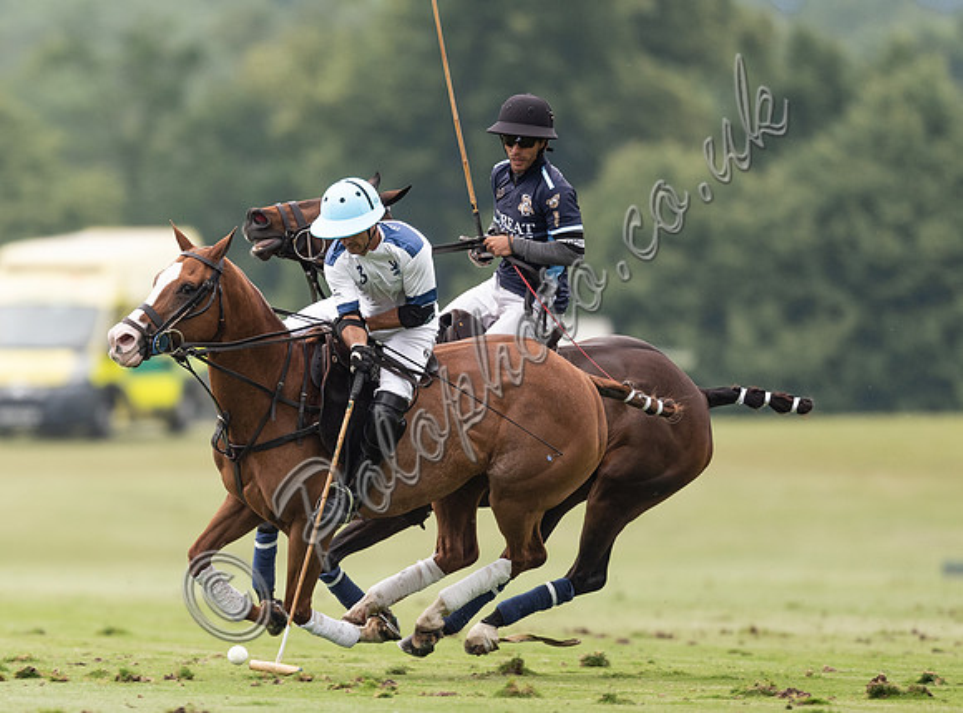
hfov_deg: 2.0
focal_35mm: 988
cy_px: 438
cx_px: 123
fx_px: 27355
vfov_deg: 1.5
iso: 400
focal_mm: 500
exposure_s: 1/1000
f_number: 4
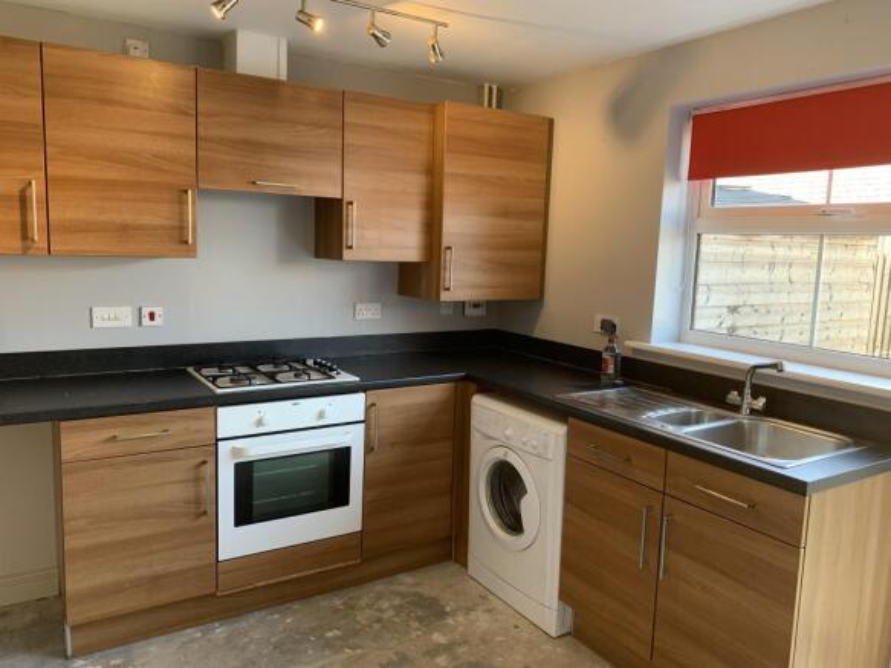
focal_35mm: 26
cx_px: 446
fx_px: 669
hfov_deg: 67.3
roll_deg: -1.7
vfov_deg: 53.0
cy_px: 334
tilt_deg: -7.2
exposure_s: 1/67
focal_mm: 4.25
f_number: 1.8
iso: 100
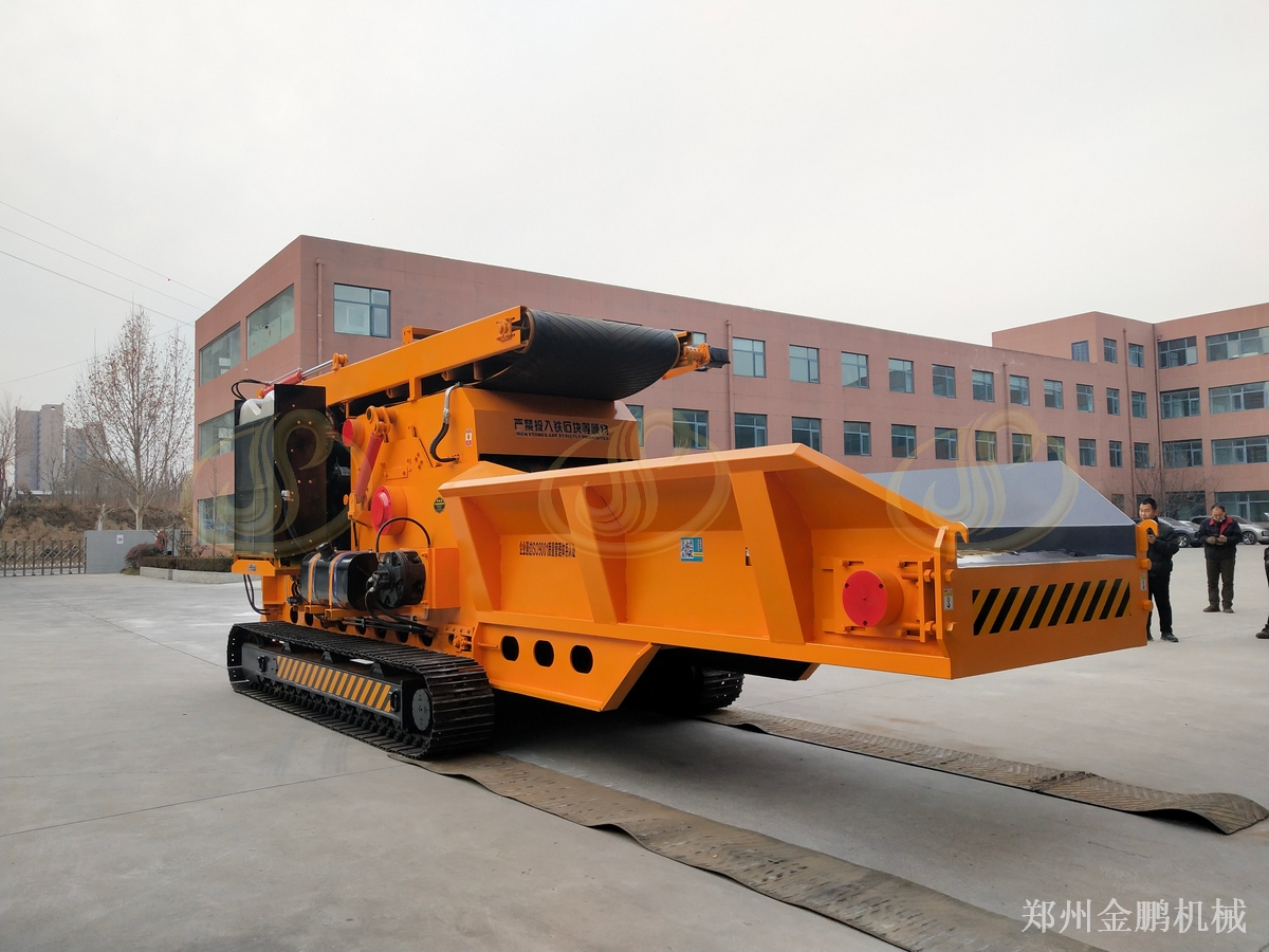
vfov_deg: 46.8
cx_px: 634
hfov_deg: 60.0
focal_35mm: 30
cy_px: 476
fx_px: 1100
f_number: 1.8
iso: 133
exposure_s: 1/549
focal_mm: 3.95
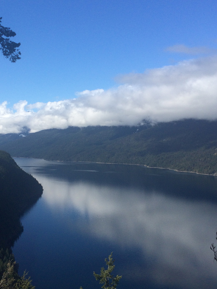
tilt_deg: -1.9
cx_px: 83
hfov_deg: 33.4
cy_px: 142
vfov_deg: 43.9
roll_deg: +1.2
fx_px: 359
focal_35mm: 43
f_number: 2.2
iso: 32
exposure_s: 1/3425
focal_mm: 4.15
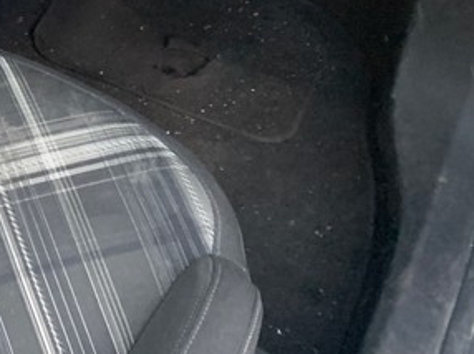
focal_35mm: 91
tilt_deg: -37.2
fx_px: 1245
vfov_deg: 15.4
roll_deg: +4.0
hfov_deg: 19.1
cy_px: -112
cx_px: -225
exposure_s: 1/40
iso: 400
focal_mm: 4.25
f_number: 1.8
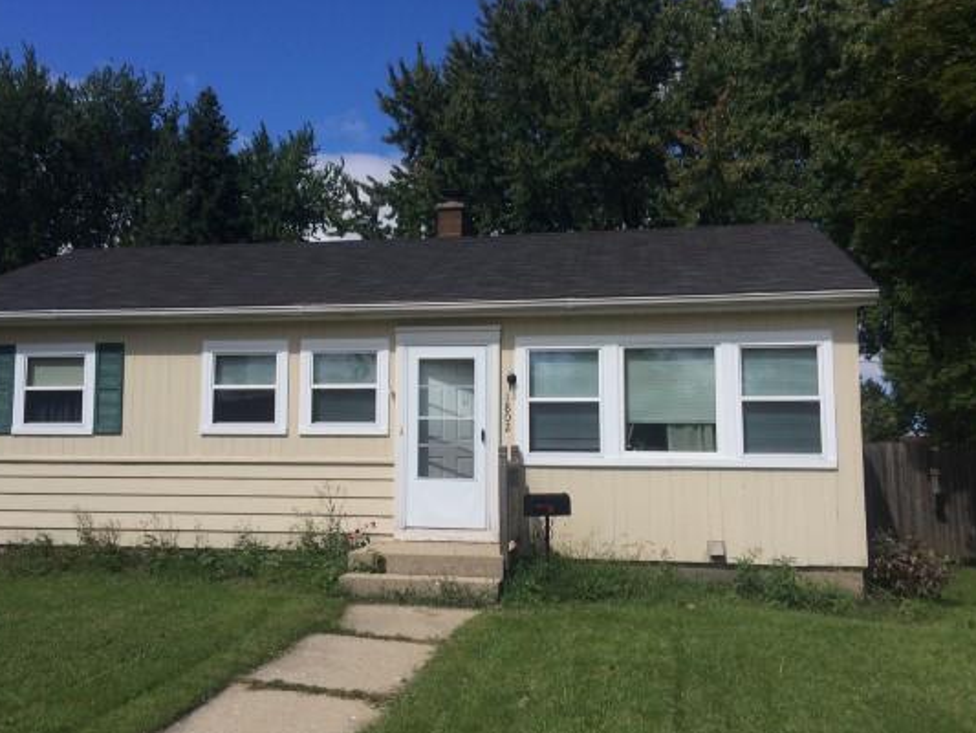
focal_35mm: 36
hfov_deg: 51.3
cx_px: 443
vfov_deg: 39.7
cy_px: 365
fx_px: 1015
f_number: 2.2
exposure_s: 1/2933
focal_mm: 4.12
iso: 40
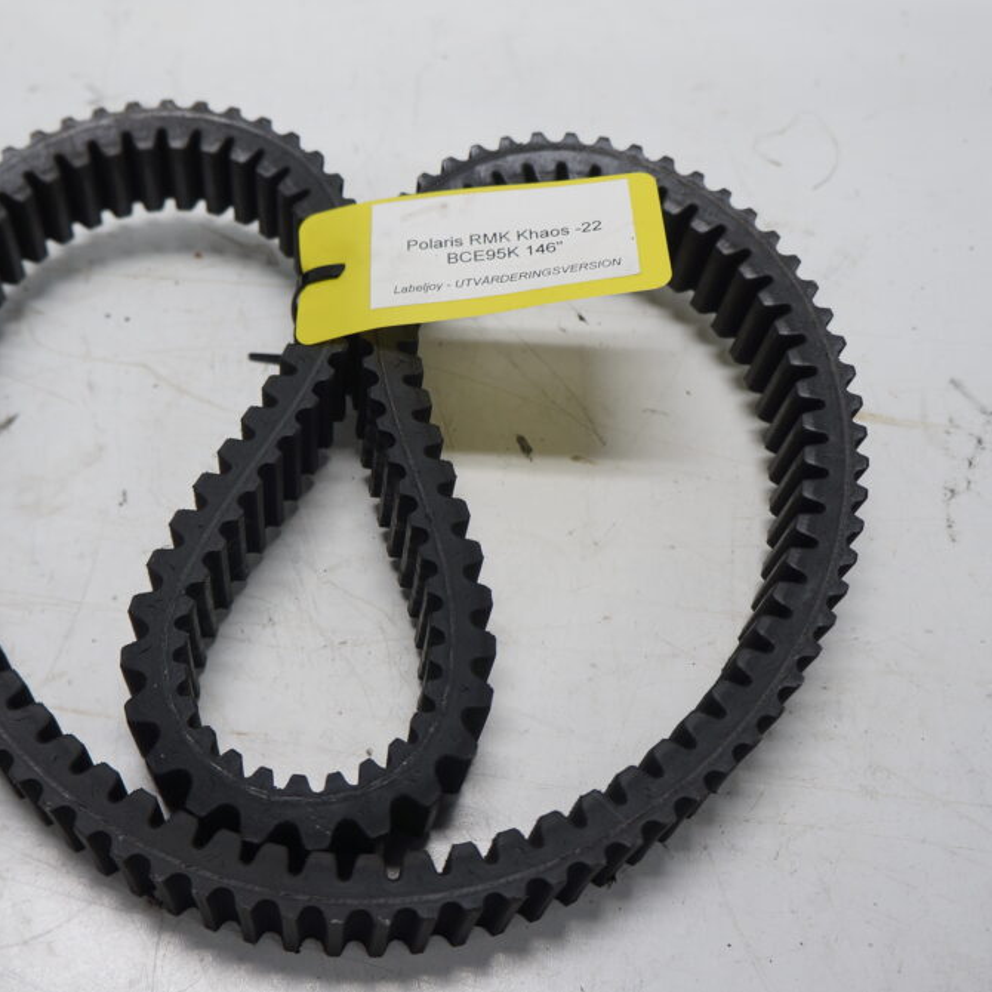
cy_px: 489
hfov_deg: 42.6
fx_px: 1264
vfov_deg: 42.8
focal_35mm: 39
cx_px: 400
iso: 125
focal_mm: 20
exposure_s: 1/60
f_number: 4
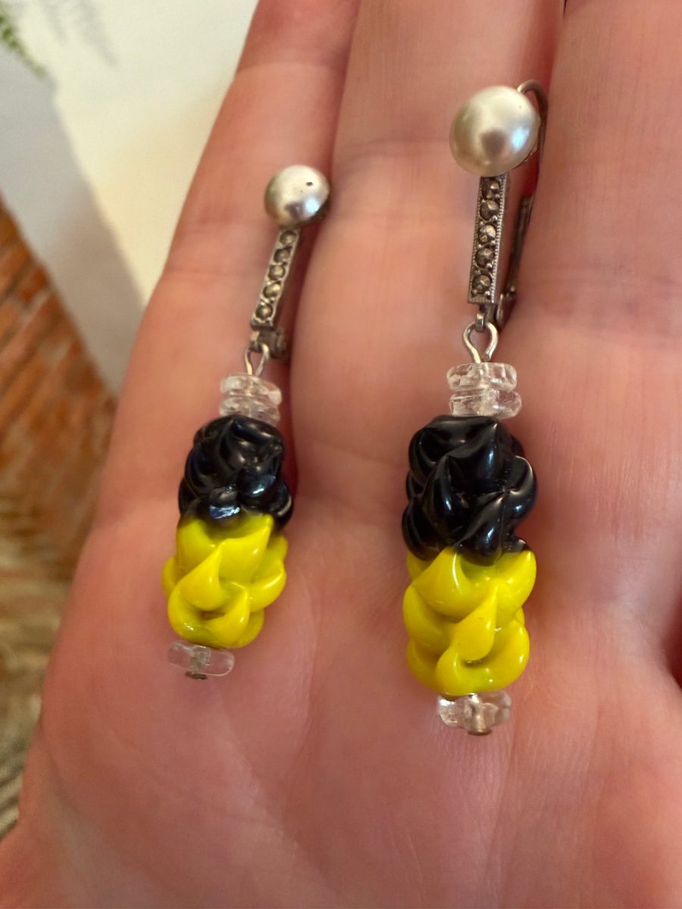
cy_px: 454
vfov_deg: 67.3
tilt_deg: -44.7
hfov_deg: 53.1
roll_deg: +12.1
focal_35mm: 26
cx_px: 341
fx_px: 683
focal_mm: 2.22
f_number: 2.2
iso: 500
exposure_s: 1/50
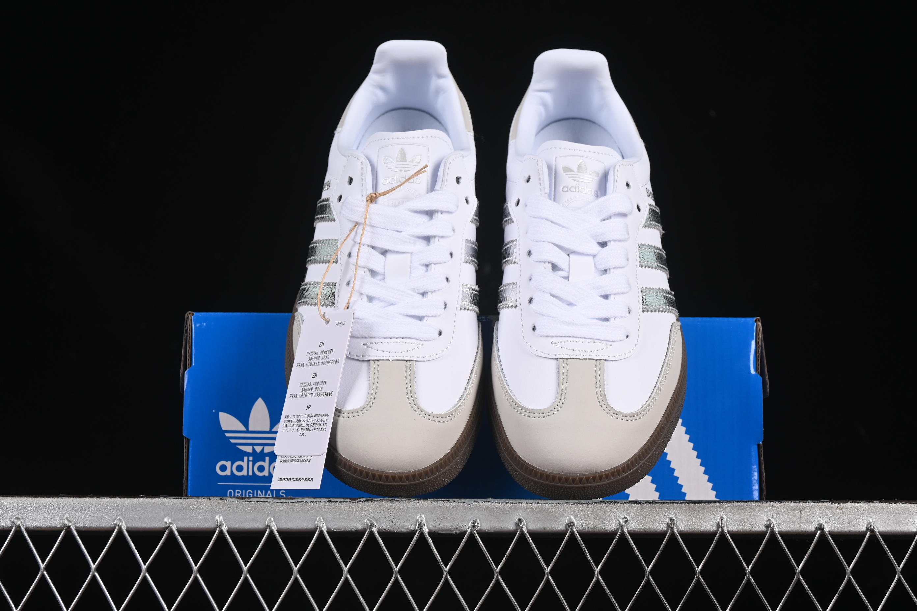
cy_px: 306
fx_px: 1910
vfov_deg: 18.2
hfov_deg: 27.0
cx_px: 458
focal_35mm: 75
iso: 160
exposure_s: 1/80
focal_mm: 50
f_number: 8
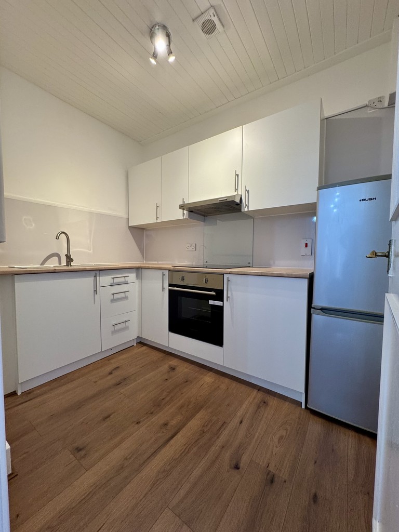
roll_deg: -0.2
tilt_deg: -2.5
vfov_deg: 102.1
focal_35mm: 14
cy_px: 266
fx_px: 215
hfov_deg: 85.7
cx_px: 200
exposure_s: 1/50
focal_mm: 2.22
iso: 200
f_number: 2.2
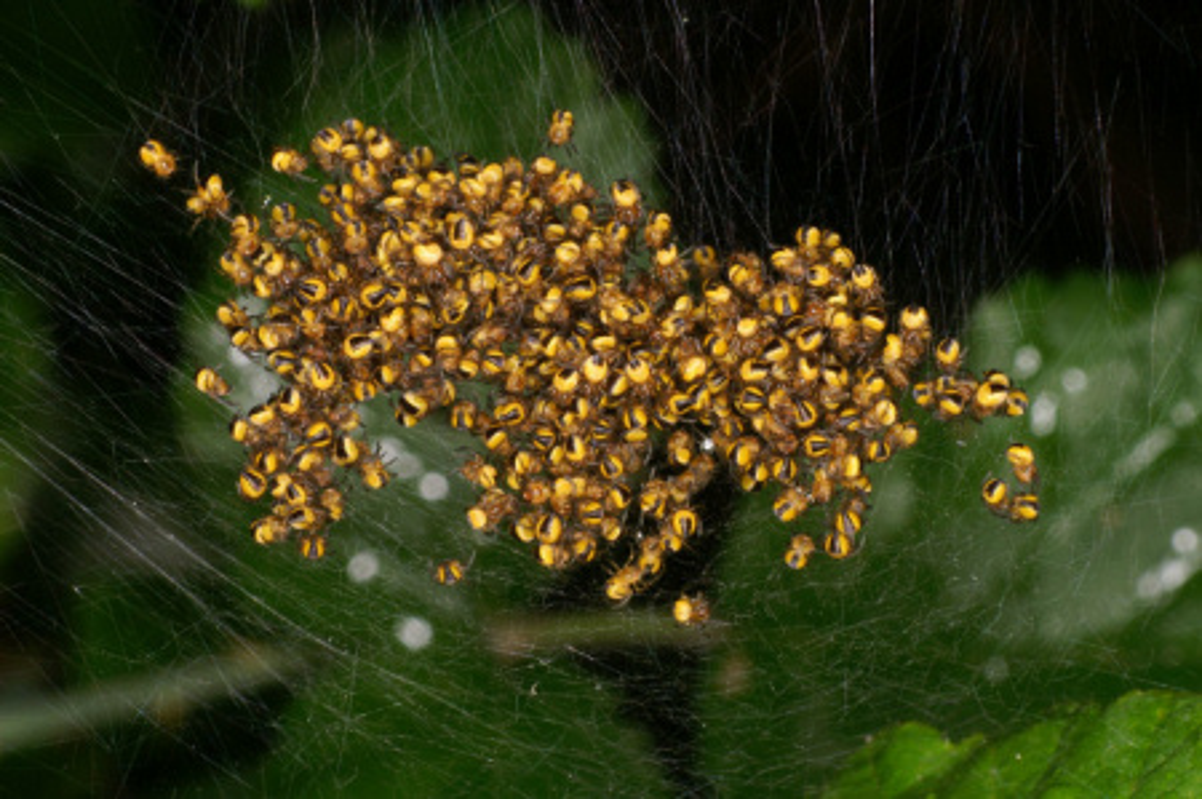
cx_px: 601
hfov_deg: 13.7
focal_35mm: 150
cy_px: 400
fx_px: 5003
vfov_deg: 9.1
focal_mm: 100
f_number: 19
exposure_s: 1/125
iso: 200
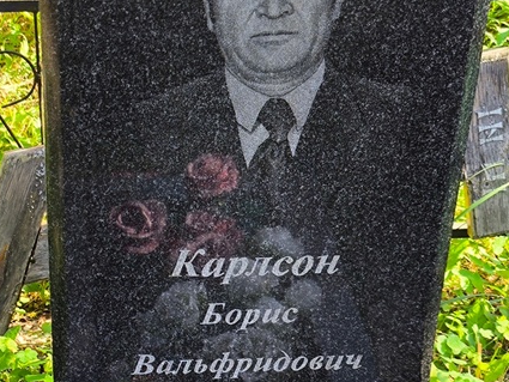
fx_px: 1383
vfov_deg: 15.6
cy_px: 316
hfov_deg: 20.7
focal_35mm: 94
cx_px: 149
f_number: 1.7
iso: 50
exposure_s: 1/246
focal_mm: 4.71
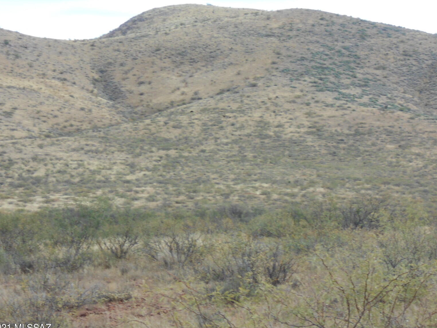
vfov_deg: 10.9
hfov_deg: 14.5
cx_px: 211
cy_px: 171
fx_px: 1717
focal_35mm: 136
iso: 200
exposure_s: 1/60
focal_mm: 23
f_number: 6.5
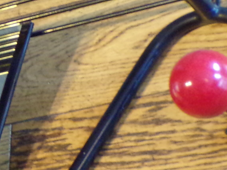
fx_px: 1298
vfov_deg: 7.5
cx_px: -60
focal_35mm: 198
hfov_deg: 9.8
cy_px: 141
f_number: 3.5
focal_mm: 8.7
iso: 400
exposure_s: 1/8
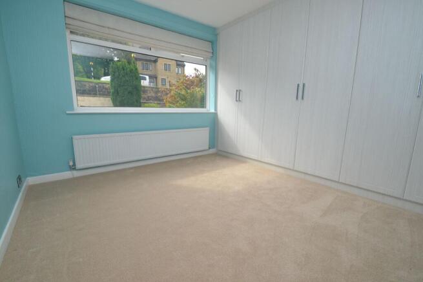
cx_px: 212
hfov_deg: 100.4
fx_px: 176
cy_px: 141
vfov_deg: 77.4
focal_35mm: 15
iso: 100
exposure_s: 1/125
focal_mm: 10
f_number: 5.6
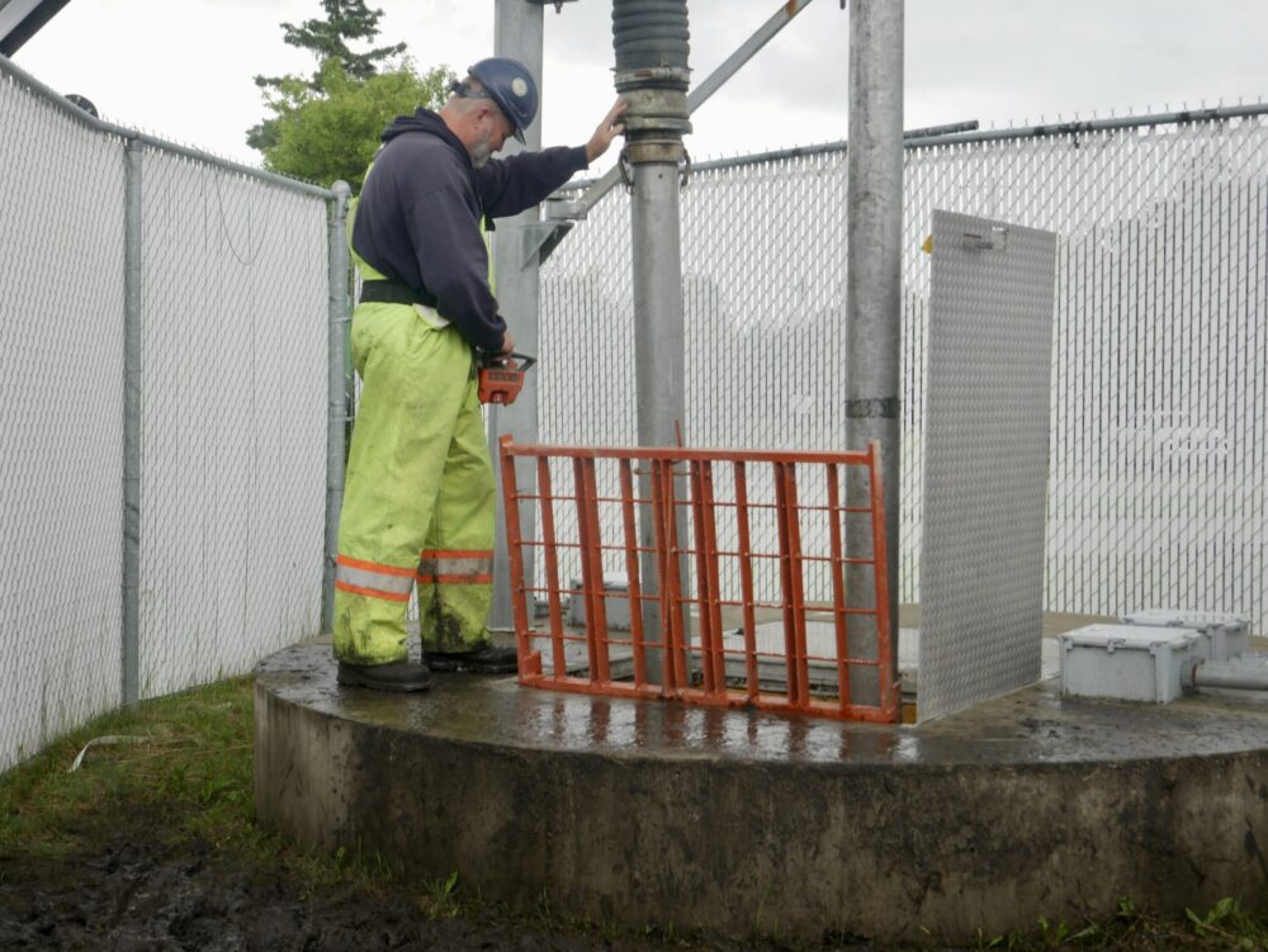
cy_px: 476
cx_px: 634
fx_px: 1906
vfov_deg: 28.1
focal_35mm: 52
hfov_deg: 36.8
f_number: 8
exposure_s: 1/80
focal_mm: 26
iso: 200
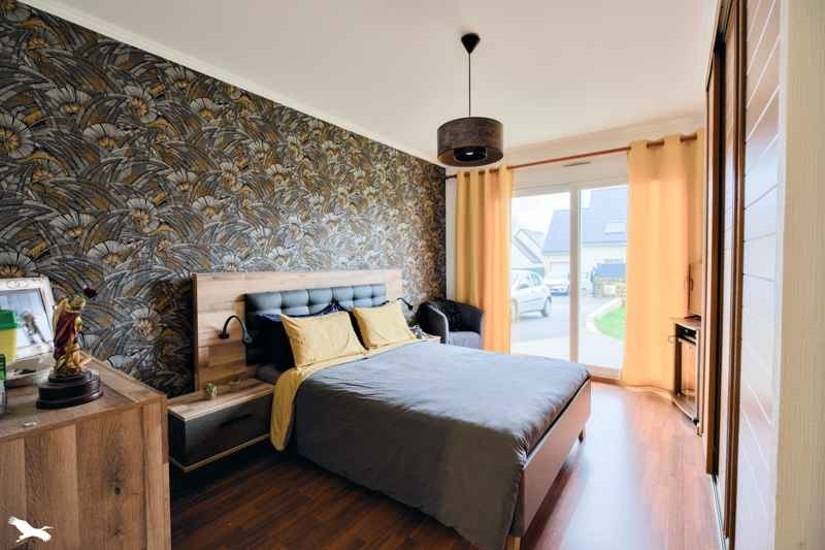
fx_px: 367
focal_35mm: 16
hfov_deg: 96.7
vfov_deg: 73.7
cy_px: 275
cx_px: 412
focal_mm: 16
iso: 800
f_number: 8
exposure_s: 1/80
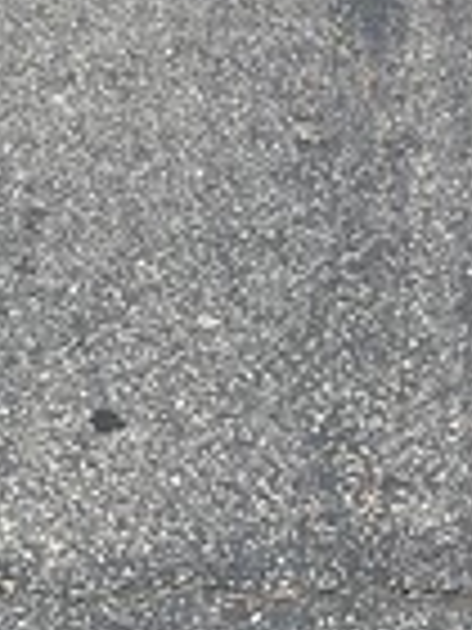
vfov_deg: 8.7
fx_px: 3454
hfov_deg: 7.8
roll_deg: -1.6
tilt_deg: +0.7
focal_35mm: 190
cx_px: 378
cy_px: -1224
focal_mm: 5.7
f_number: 1.5
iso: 50
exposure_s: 1/3257
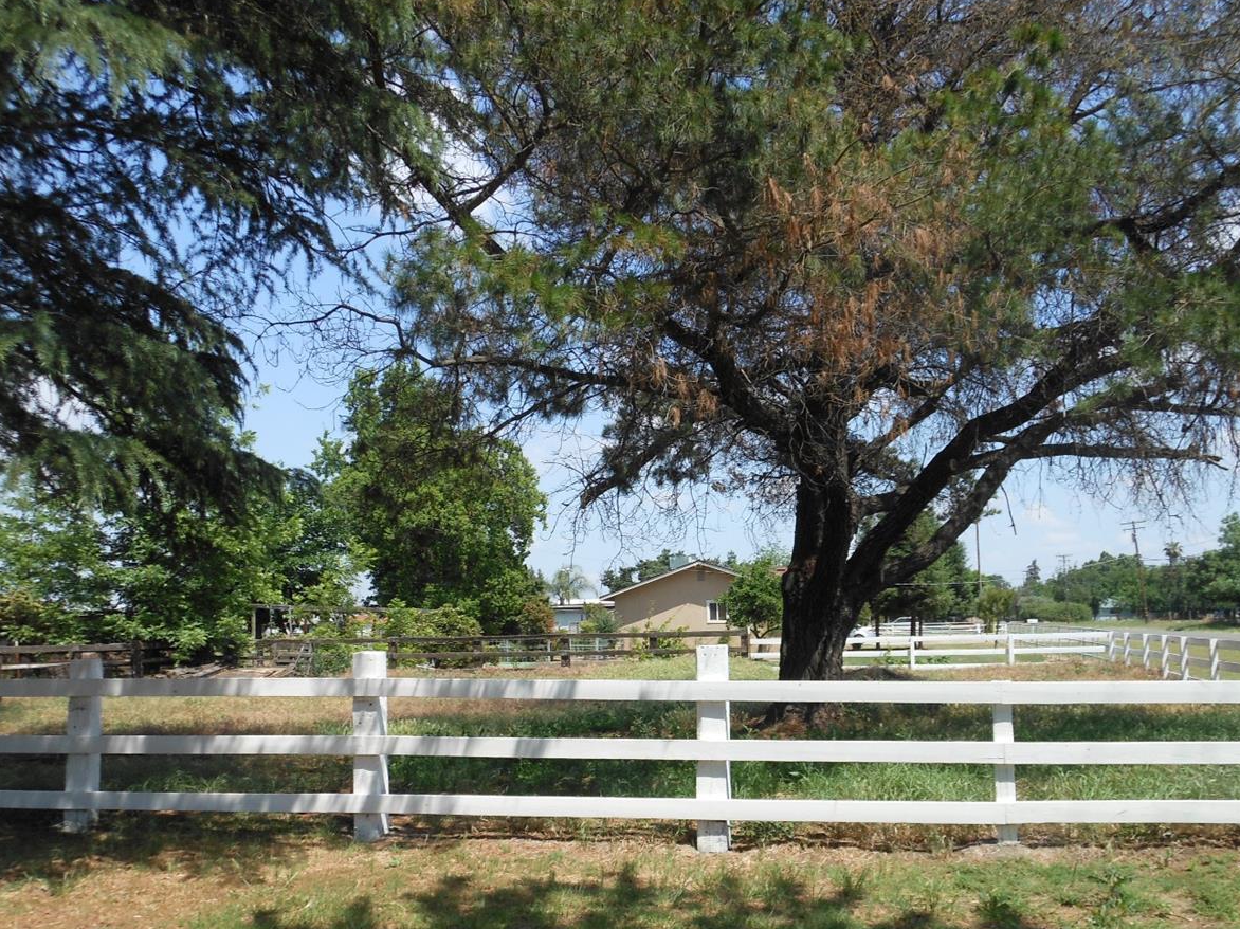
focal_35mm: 32
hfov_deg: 56.8
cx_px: 656
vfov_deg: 44.0
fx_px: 1146
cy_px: 533
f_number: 3.2
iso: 80
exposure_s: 1/640
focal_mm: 4.5
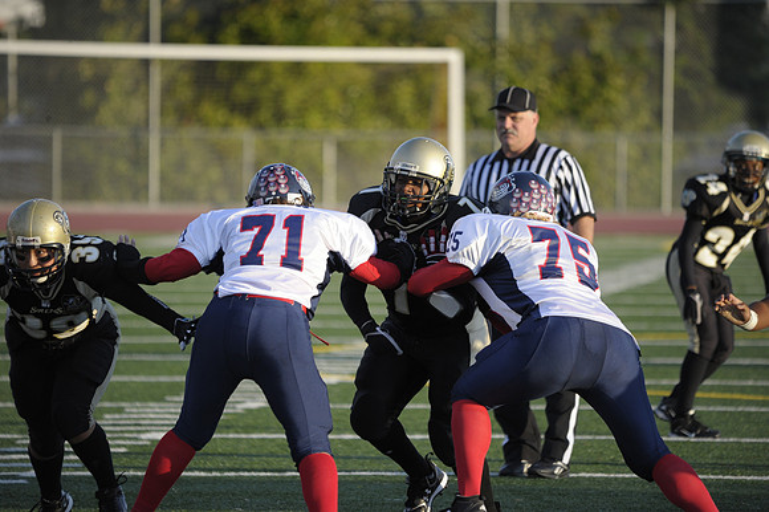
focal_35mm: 450
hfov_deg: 4.6
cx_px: 384
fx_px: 9607
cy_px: 256
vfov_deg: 3.1
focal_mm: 450
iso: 1100
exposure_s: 1/1000
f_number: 6.3
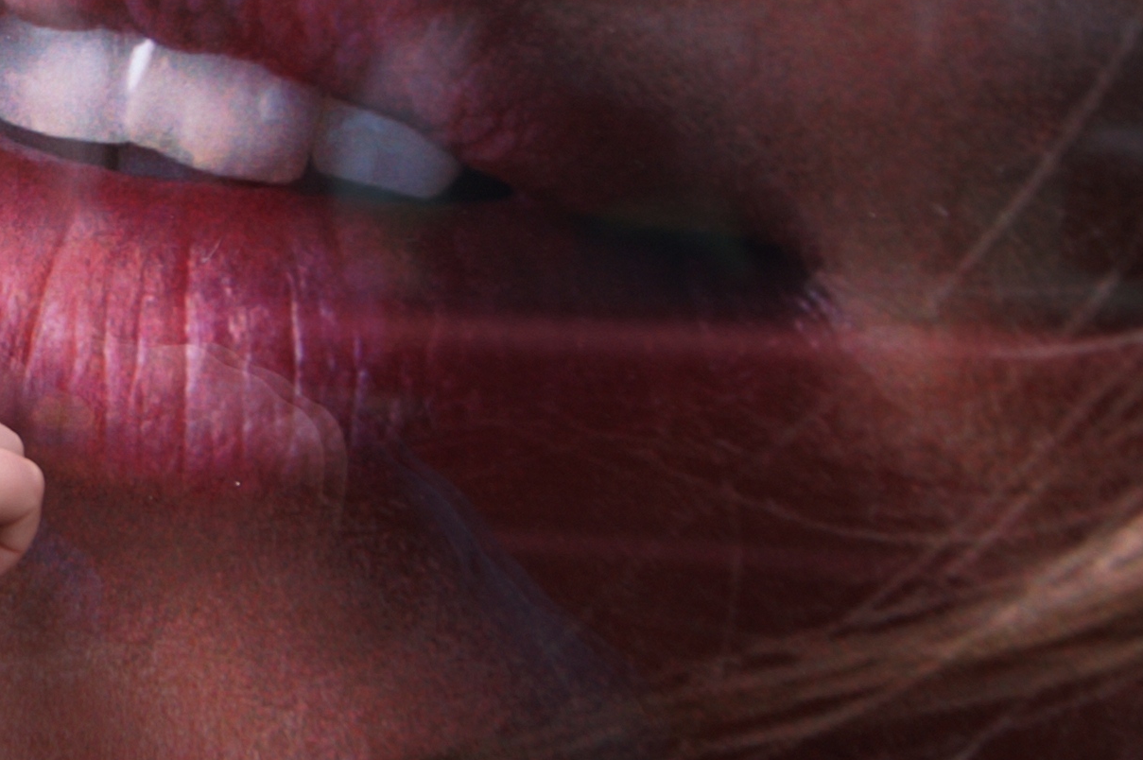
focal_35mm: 112
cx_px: -123
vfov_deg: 12.2
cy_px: 300
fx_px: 3553
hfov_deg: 17.6
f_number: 4
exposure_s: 1/45
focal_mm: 30
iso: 100
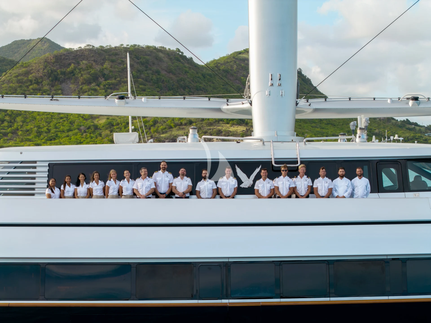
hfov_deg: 27.8
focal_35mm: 70
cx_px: 216
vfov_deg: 21.0
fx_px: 872
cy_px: 162
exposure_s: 1/15
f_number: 2.8
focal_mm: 19.35
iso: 130
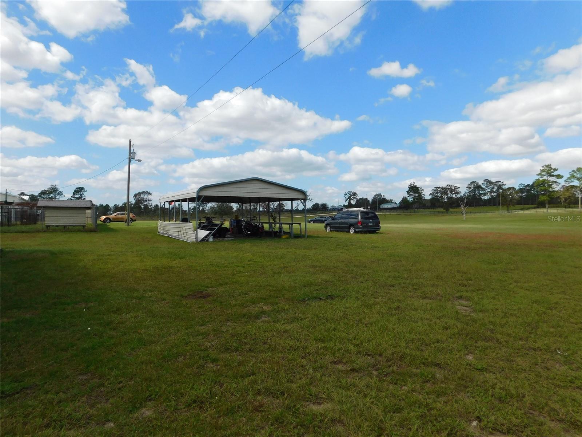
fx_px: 387
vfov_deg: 58.9
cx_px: 291
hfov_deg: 73.9
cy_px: 218
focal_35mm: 23
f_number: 6
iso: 125
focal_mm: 4
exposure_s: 1/500
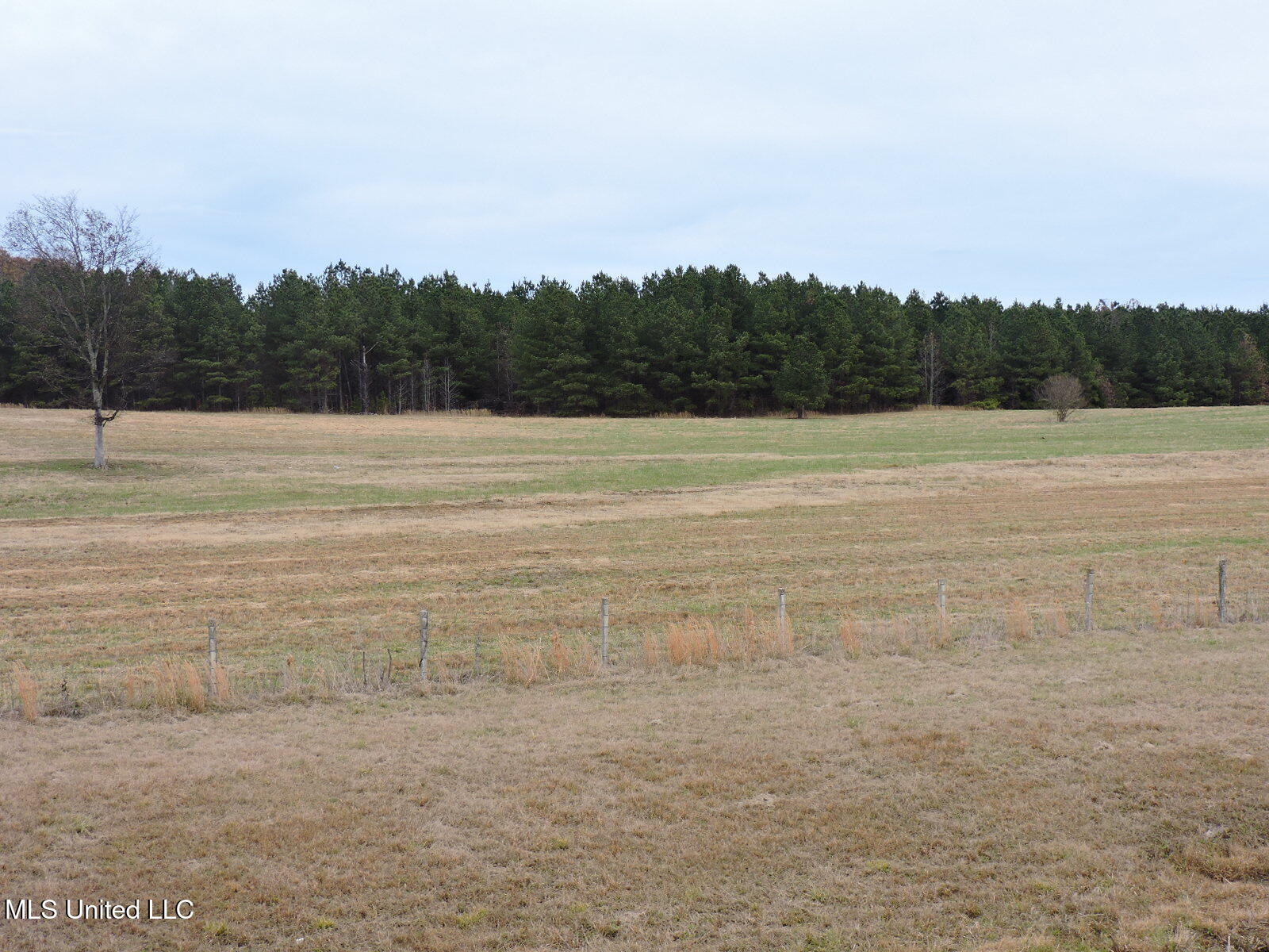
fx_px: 2016
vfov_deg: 26.6
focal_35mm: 55
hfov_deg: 34.9
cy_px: 476
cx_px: 634
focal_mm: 9.8
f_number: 3.7
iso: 100
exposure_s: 1/320
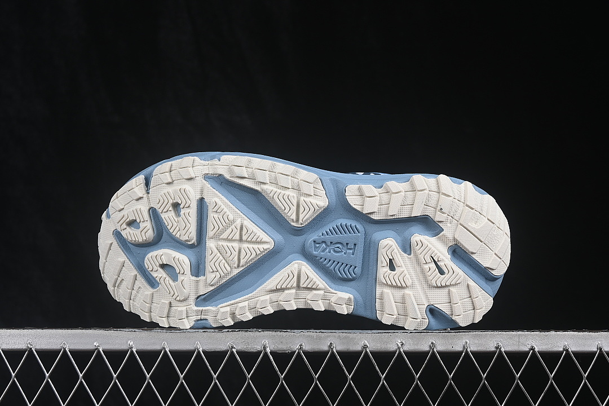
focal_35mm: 75
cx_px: 304
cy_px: 203
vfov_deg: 18.2
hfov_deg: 27.0
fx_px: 1269
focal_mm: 50
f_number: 8
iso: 160
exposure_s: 1/80
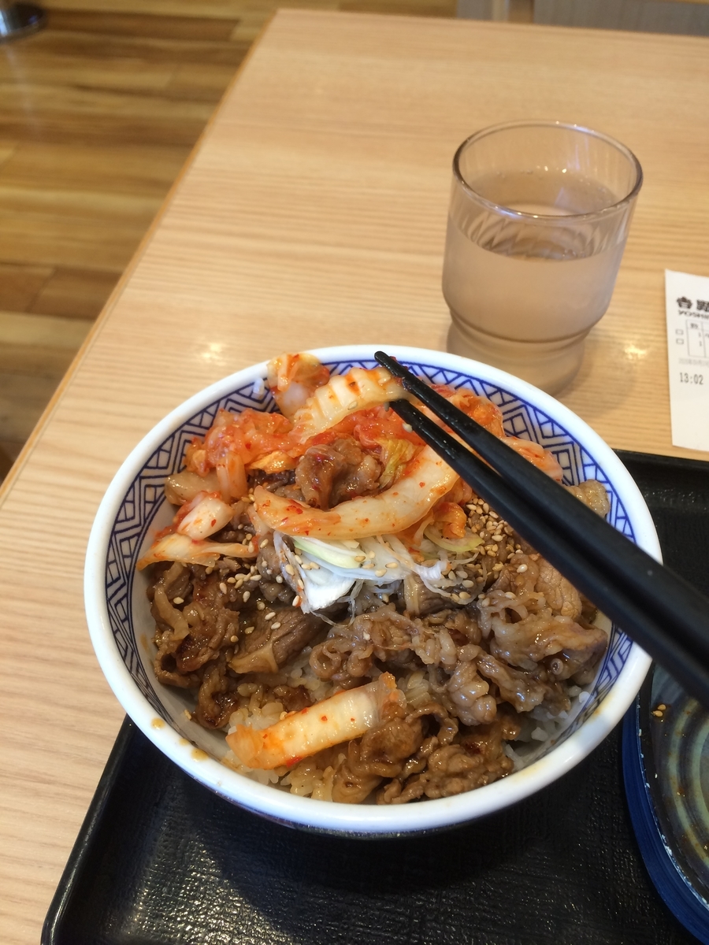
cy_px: 472
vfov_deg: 61.7
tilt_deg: -50.2
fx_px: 792
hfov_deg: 48.2
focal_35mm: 29
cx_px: 354
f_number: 2.2
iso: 40
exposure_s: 1/40
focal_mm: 4.15
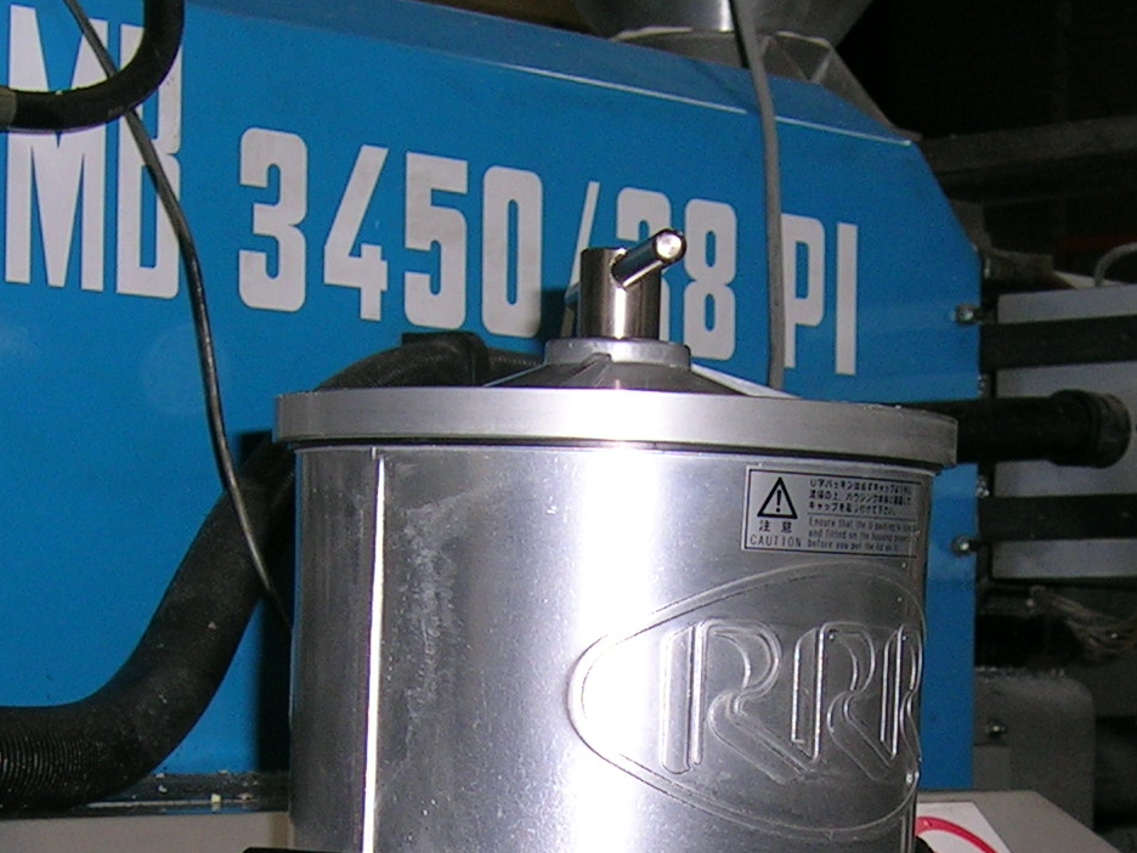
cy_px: 875
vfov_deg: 13.9
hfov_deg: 18.7
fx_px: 3449
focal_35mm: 105
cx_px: 695
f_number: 3.1
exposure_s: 1/60.1
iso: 50
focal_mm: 7.3
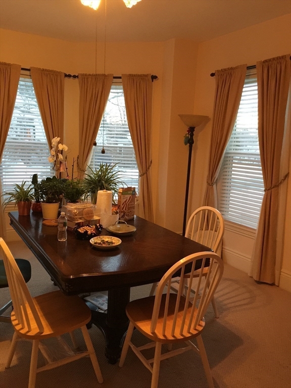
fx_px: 325
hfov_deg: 48.2
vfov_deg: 61.7
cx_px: 146
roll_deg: -2.5
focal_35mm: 29
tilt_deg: -9.0
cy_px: 194
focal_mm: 4.15
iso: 160
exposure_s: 1/17
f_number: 2.2
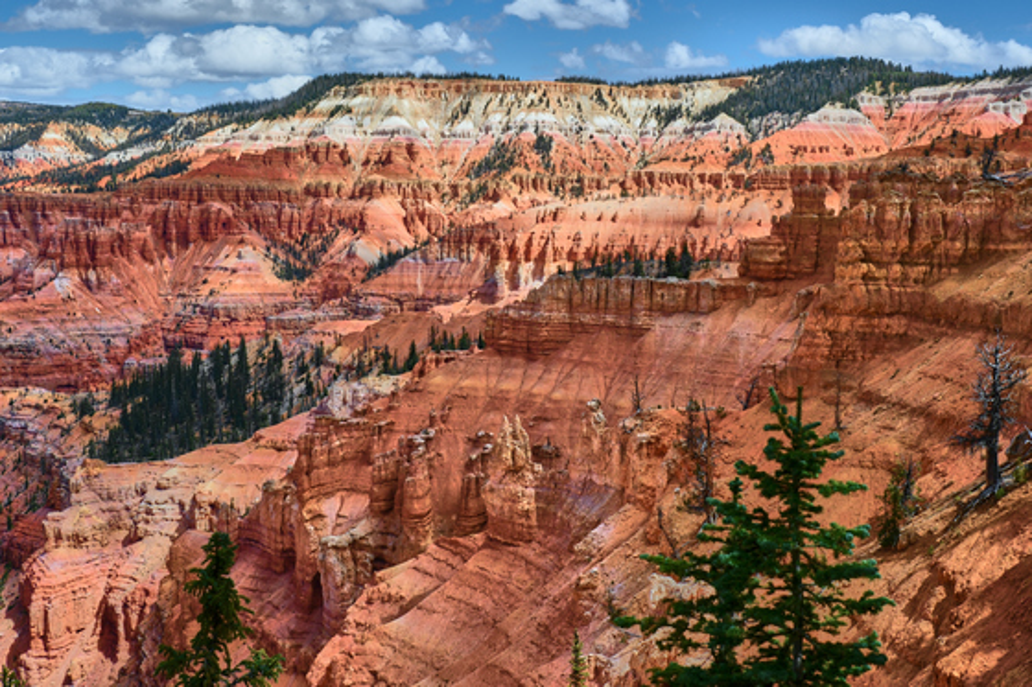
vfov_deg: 31.9
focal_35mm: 42
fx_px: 1204
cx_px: 516
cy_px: 344
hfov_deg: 46.4
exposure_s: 1/250
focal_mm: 27.7
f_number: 7.1
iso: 80
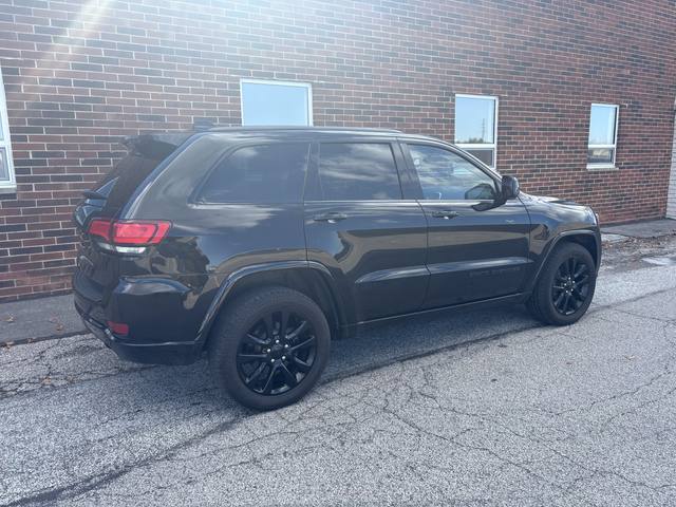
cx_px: 338
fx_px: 508
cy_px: 254
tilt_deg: -10.2
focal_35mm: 26
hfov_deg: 67.3
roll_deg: +0.9
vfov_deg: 53.1
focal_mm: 5.96
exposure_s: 1/861
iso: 50
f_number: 1.6
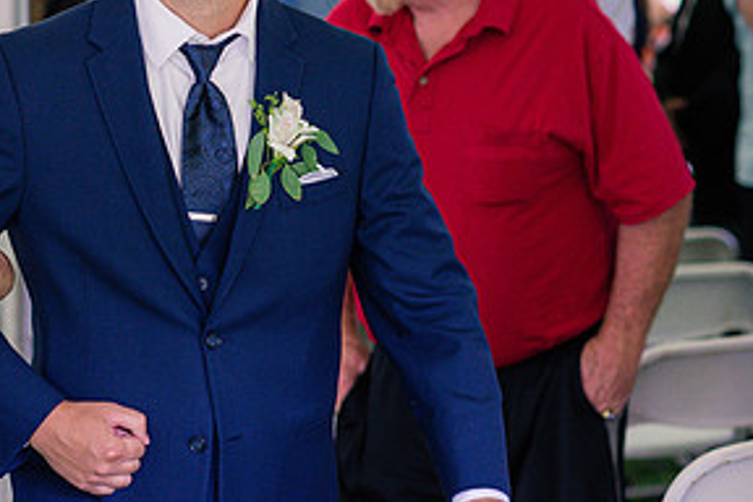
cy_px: 25
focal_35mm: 171
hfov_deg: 12.0
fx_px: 3576
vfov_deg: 8.0
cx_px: 165
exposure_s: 1/250
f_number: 3.2
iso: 500
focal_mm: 85
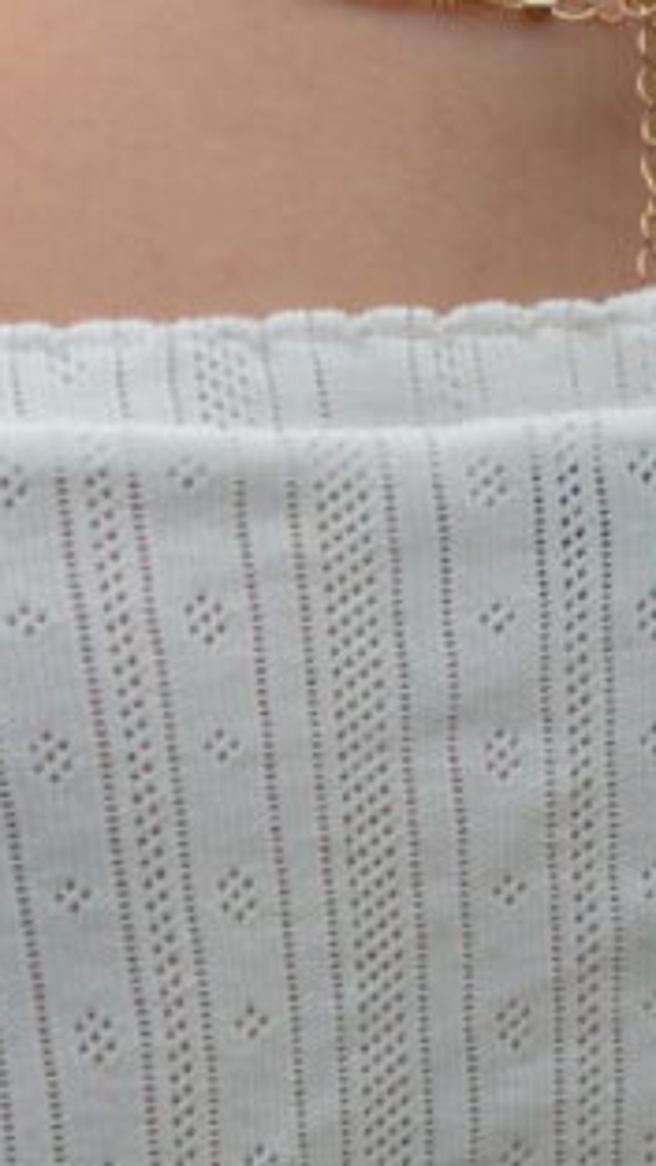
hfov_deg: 4.2
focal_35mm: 287
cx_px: 298
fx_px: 8877
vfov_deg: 7.4
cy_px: 1907
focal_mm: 38
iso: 100
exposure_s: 1/200
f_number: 7.1
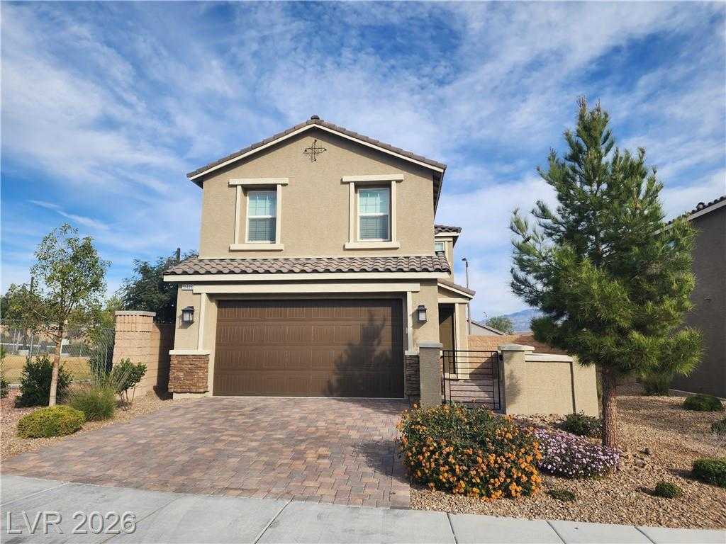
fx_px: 482
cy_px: 272
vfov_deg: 58.9
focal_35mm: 23
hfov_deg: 73.9
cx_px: 363
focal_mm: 6.4
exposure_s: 1/989
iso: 12
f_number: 1.8
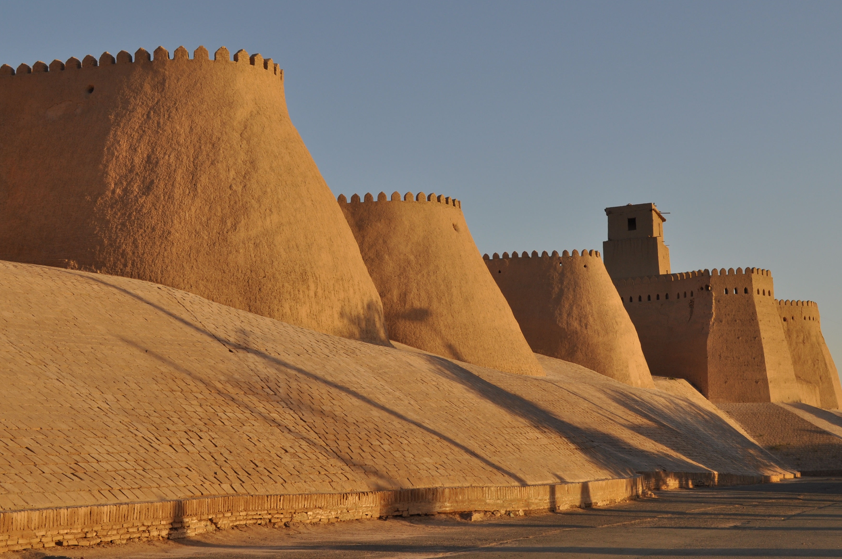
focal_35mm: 55
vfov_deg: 24.6
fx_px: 1285
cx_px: 493
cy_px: 297
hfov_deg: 36.2
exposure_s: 1/250
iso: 200
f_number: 8
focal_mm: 30
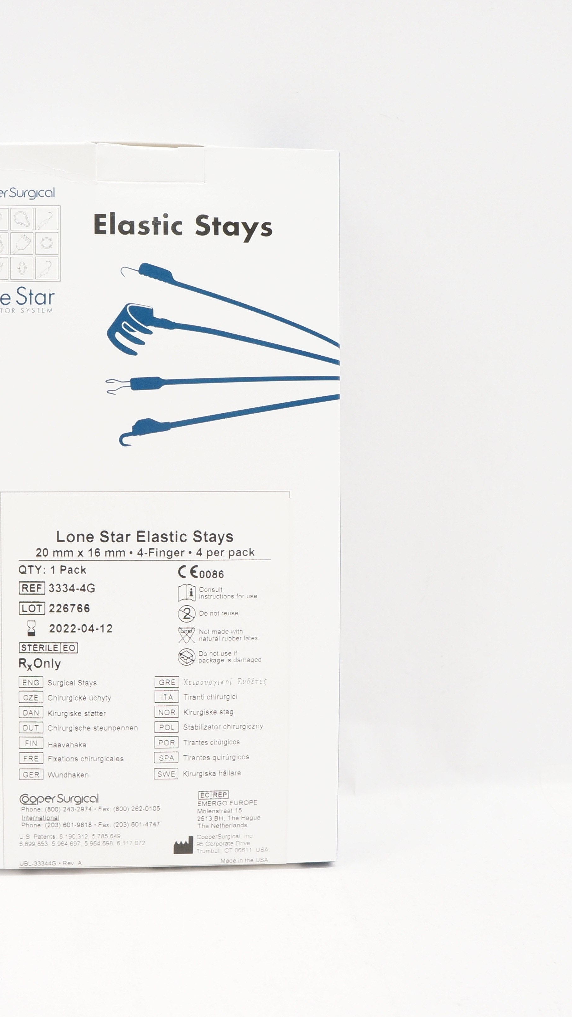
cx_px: 136
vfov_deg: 47.4
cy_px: 506
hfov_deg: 27.3
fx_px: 1159
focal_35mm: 43
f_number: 6.3
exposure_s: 1/40
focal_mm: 18
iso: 400
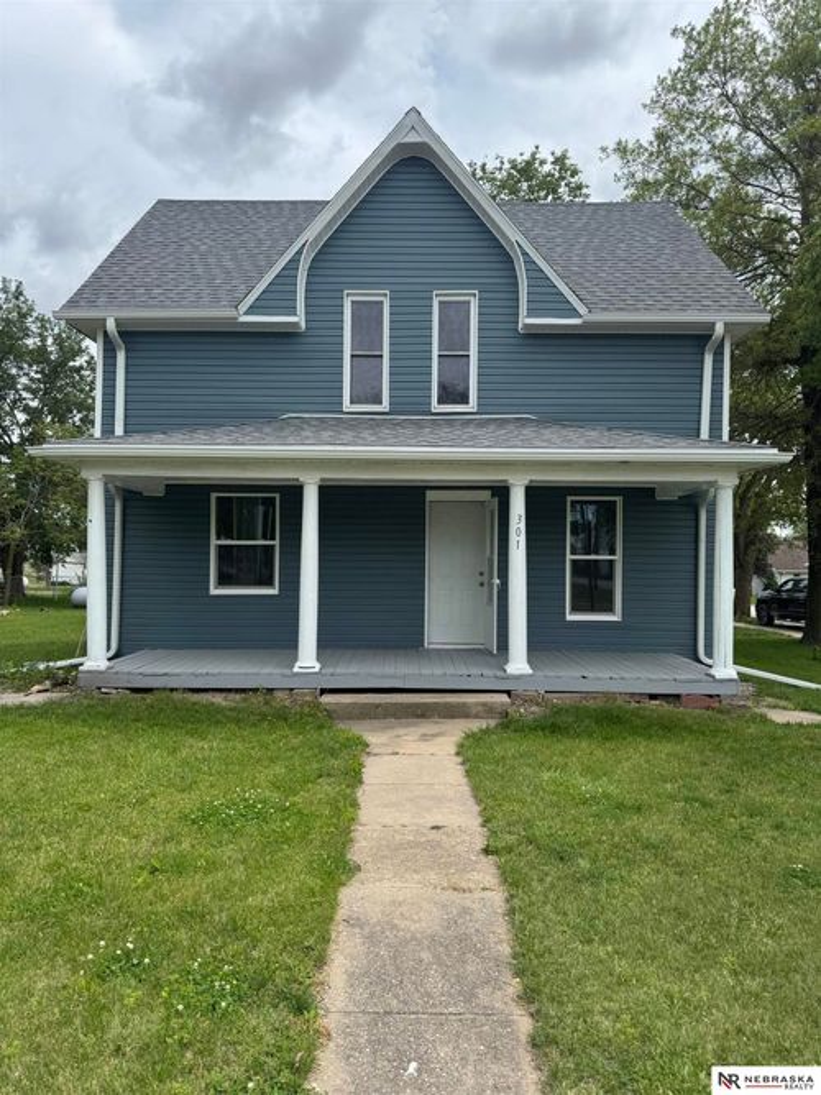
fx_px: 759
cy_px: 548
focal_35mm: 24
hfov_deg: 56.8
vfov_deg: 71.6
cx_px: 410
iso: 80
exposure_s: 1/2604
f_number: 1.78
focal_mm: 6.76
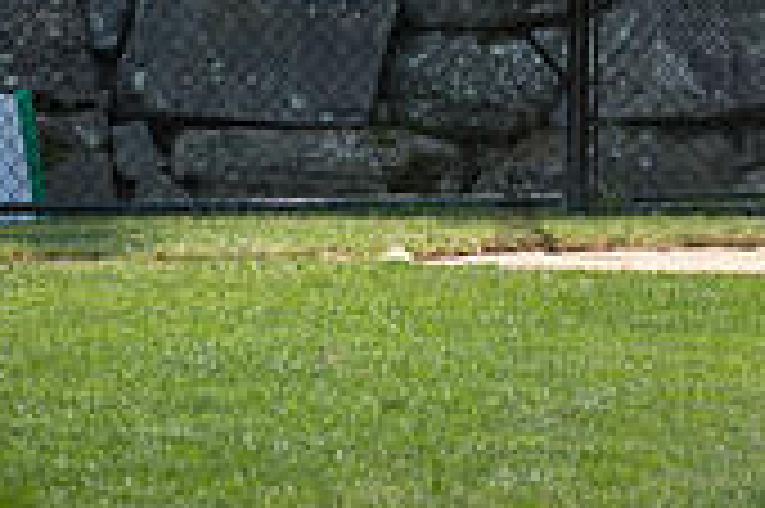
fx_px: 13396
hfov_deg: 3.3
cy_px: -47
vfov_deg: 2.2
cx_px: 1098
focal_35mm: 631
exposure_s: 1/500
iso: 200
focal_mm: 185
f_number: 4.5
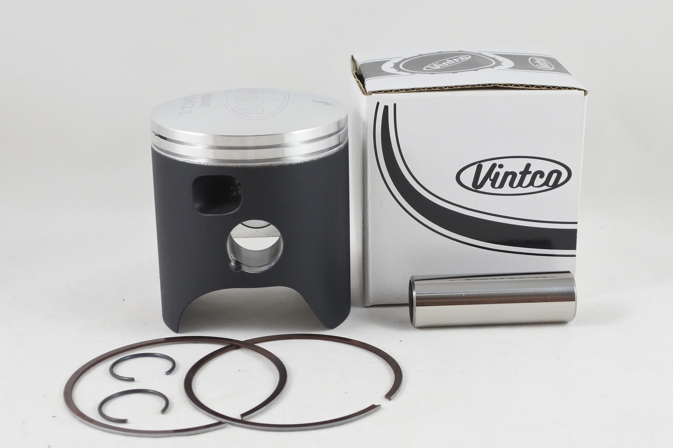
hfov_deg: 46.4
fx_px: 785
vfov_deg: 31.9
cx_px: 340
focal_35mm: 42
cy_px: 242
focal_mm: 14.3
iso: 500
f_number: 4
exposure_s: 1/125
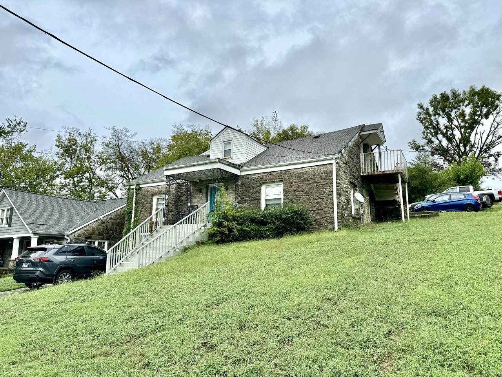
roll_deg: -0.9
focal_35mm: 24
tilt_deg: +10.3
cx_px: 251
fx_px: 348
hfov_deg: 71.6
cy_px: 188
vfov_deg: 56.8
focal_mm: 6.76
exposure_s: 1/3802
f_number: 1.78
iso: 80
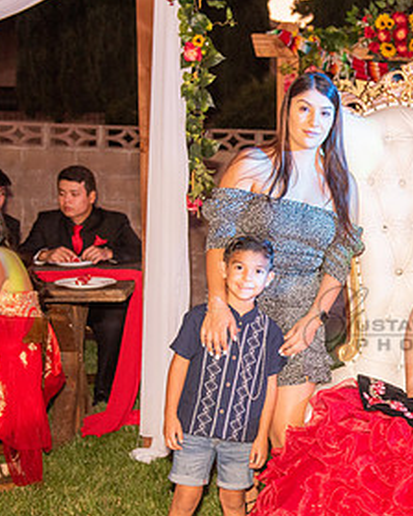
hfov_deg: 19.8
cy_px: 320
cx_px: 448
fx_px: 1131
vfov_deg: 25.6
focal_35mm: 74
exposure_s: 1/125
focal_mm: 38
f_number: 3.5
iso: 1600
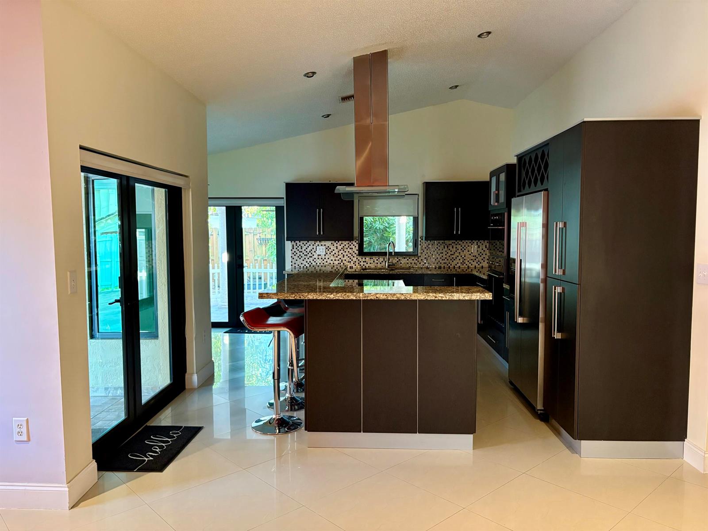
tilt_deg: -2.7
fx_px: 532
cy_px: 266
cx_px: 354
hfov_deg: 67.3
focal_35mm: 26
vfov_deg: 53.1
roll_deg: +0.6
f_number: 1.6
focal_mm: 5.96
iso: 400
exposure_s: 1/60
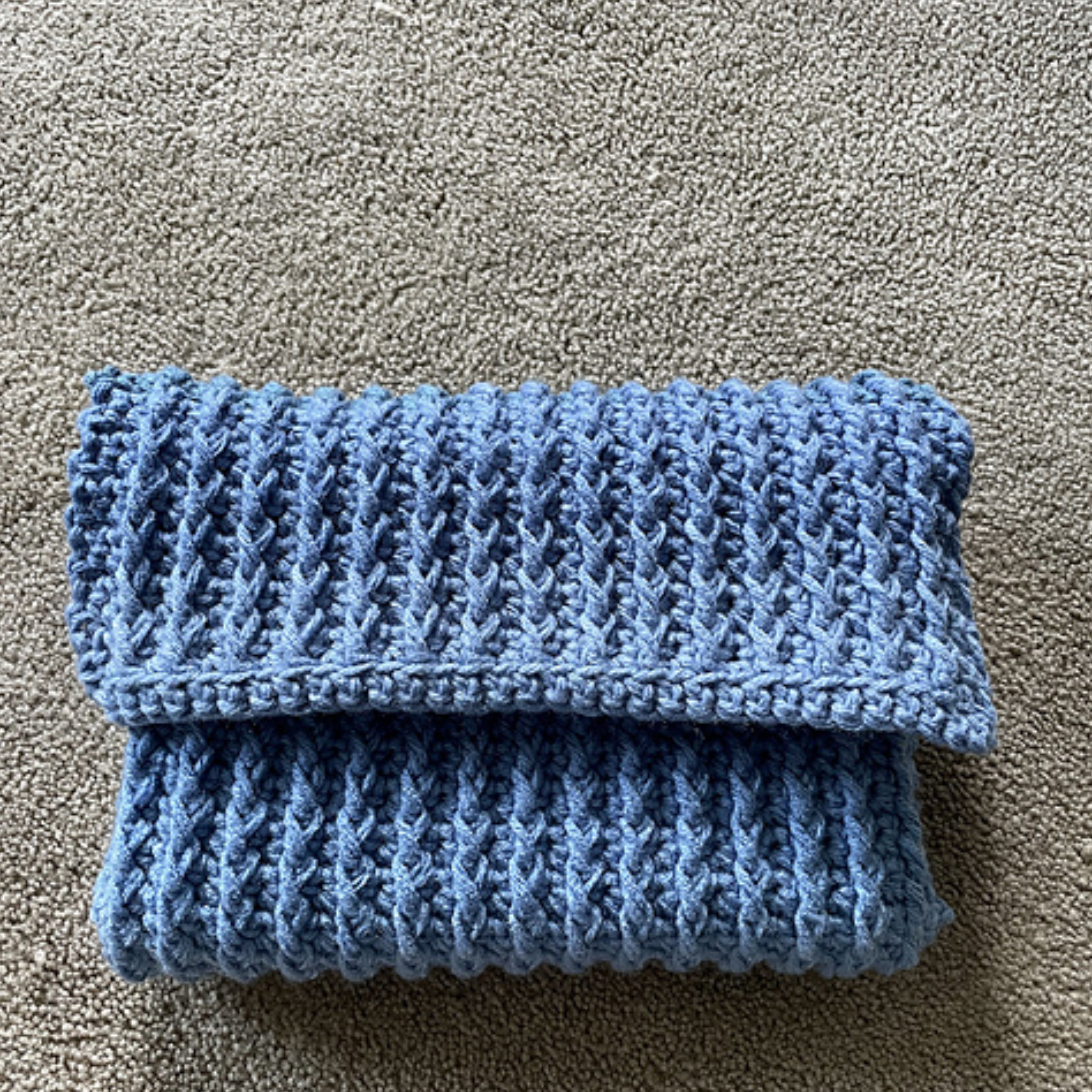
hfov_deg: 52.5
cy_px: 620
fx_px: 1106
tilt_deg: -77.3
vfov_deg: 52.4
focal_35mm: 31
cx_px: 546
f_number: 1.6
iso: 160
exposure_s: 1/60
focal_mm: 4.2
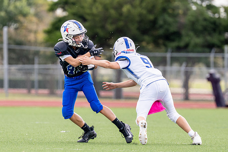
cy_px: 97
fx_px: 3227
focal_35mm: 509
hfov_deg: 4.0
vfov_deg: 2.7
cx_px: 109
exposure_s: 1/2500
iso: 250
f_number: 2.8
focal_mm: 200
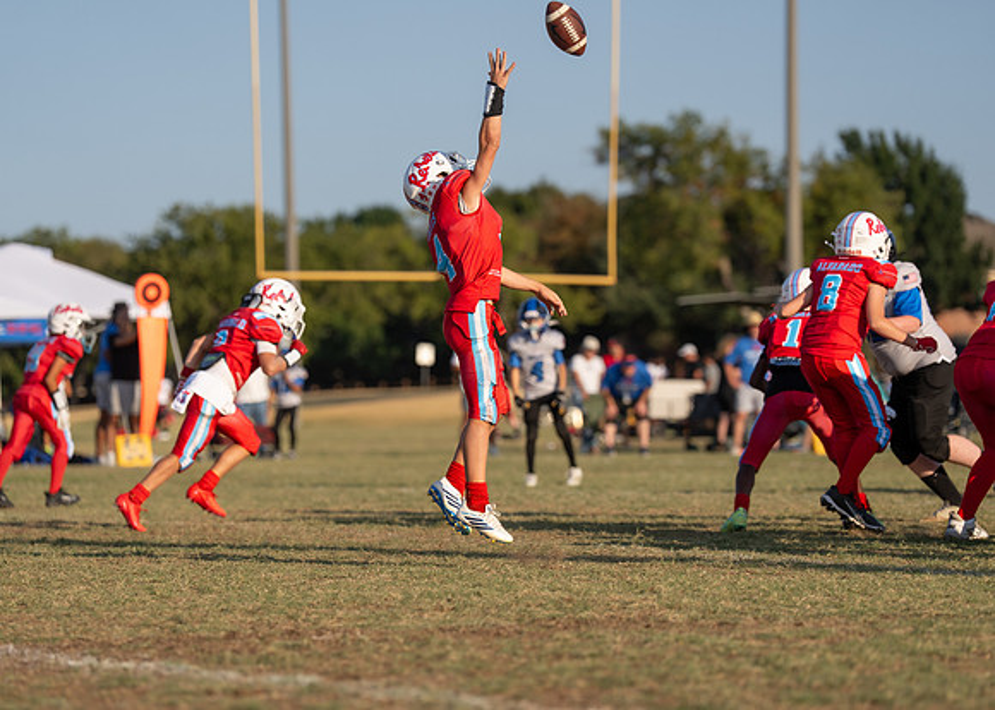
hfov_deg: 12.5
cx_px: 520
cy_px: 367
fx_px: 4550
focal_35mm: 161
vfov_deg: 8.9
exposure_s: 1/2500
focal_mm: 147
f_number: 3.2
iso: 125
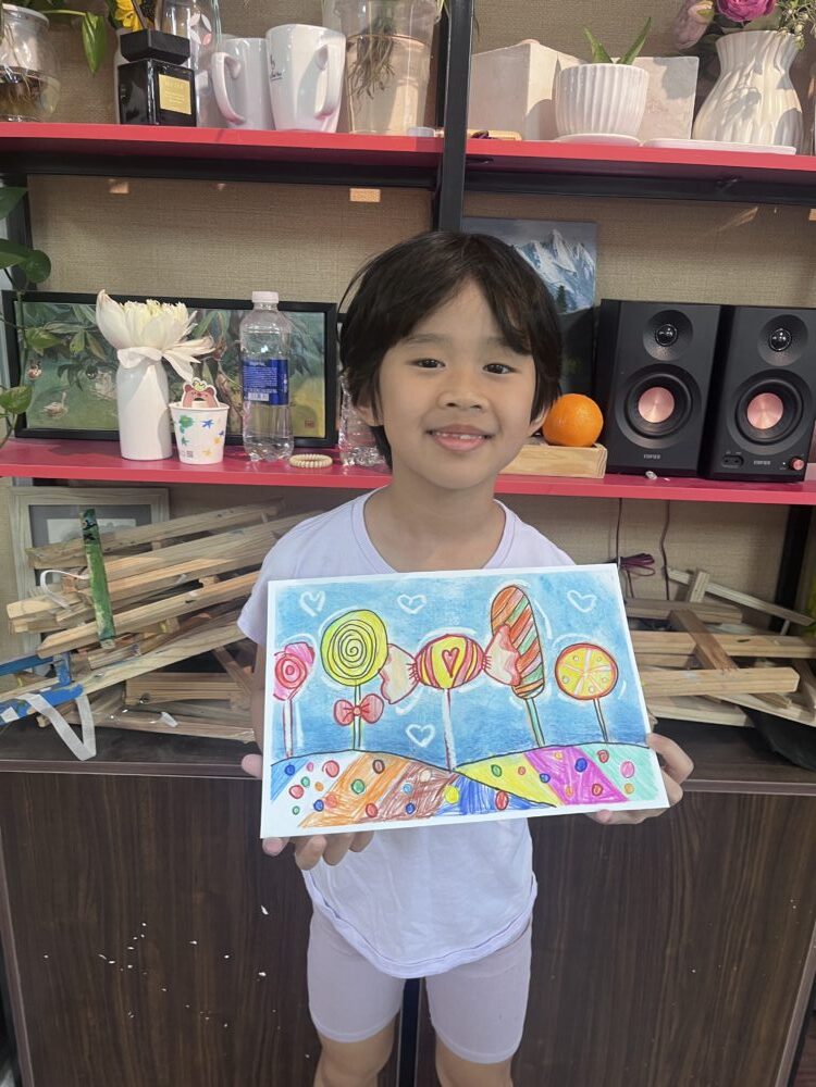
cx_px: 408
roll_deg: -1.3
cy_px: 544
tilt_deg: -16.6
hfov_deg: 53.1
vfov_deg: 67.3
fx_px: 817
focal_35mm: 26
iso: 100
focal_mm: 5.1
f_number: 1.6
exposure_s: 1/50
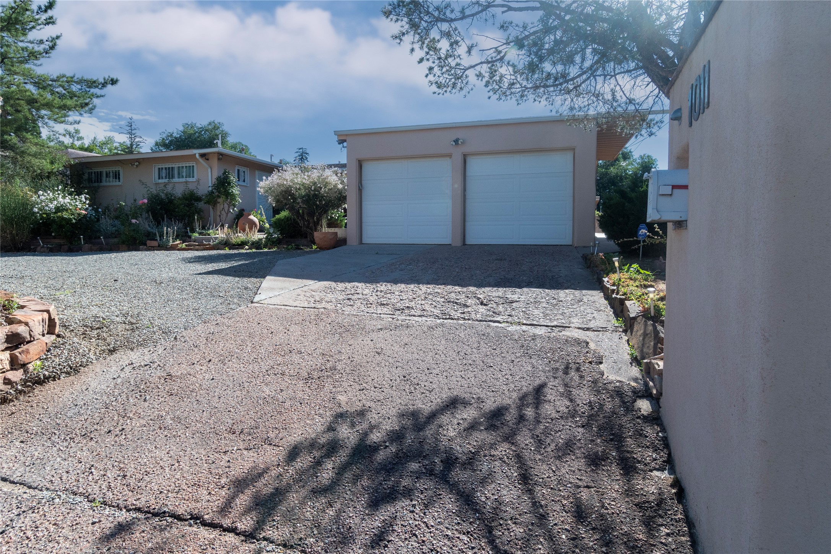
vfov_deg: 67.4
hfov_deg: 90.0
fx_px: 415
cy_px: 277
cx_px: 416
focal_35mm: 18
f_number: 8
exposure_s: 1/1000
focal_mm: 12
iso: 400
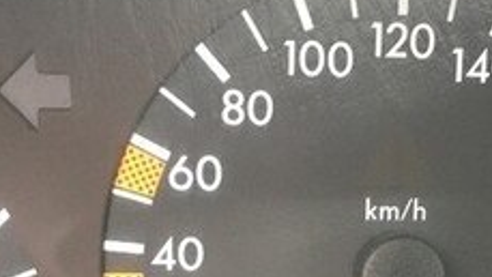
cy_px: 379
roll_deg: -4.6
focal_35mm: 91
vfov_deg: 12.8
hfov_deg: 23.3
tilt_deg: -26.6
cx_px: 329
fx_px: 1188
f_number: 2.2
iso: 200
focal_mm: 4.15
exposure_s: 1/25
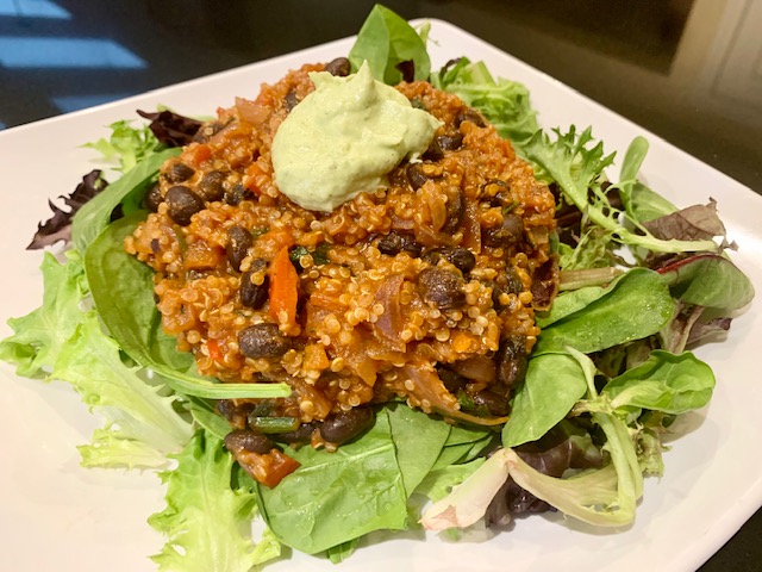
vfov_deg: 53.1
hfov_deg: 67.3
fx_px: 572
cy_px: 286
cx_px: 381
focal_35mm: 26
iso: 250
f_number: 1.8
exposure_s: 1/40
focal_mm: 4.25
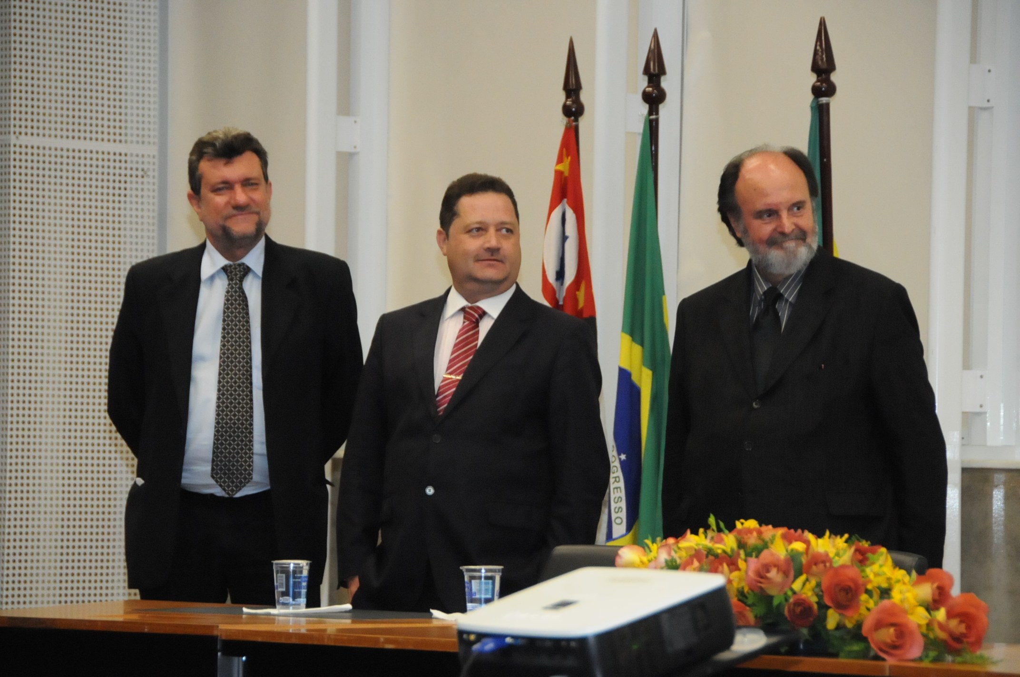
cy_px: 338
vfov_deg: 8.2
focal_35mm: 168
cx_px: 510
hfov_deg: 12.2
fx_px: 4754
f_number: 5.3
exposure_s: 1/250
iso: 3200
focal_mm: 112
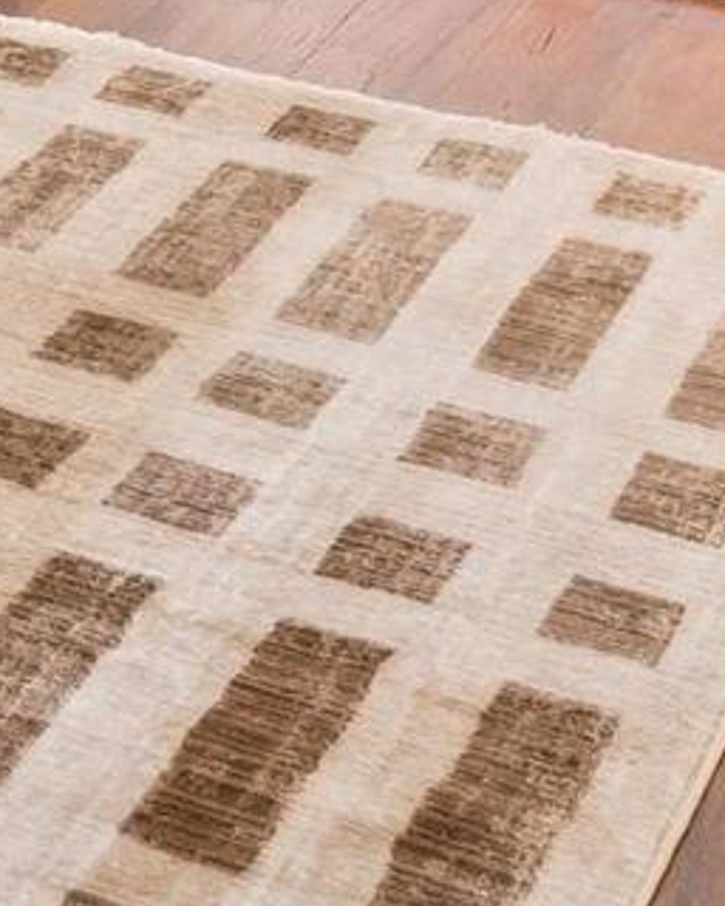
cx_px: -1419
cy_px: -1285
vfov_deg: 11.3
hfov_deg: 8.9
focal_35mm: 142
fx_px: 3814
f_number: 13
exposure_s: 1/1.25
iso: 400
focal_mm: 15.8
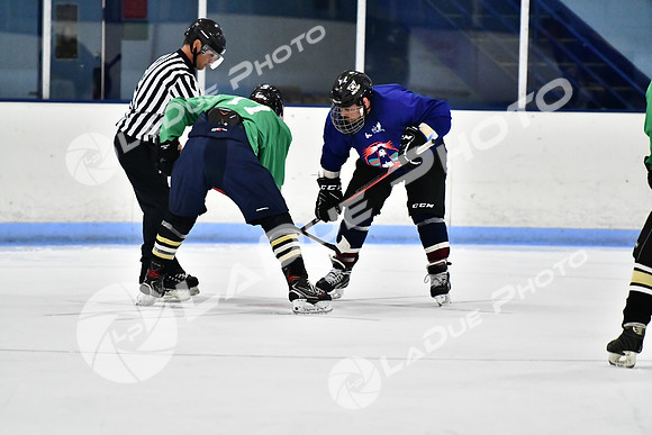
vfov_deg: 4.6
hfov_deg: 6.9
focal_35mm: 300
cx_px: 326
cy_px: 218
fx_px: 5434
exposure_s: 1/1600
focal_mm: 200
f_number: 2.8
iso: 8000
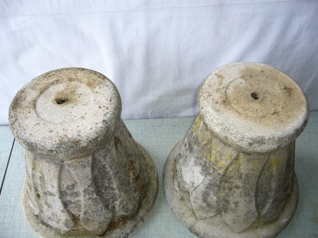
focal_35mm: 35
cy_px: 119
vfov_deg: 40.7
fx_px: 322
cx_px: 159
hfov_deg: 52.6
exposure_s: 1/60
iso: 80
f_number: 2.8
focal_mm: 5.8
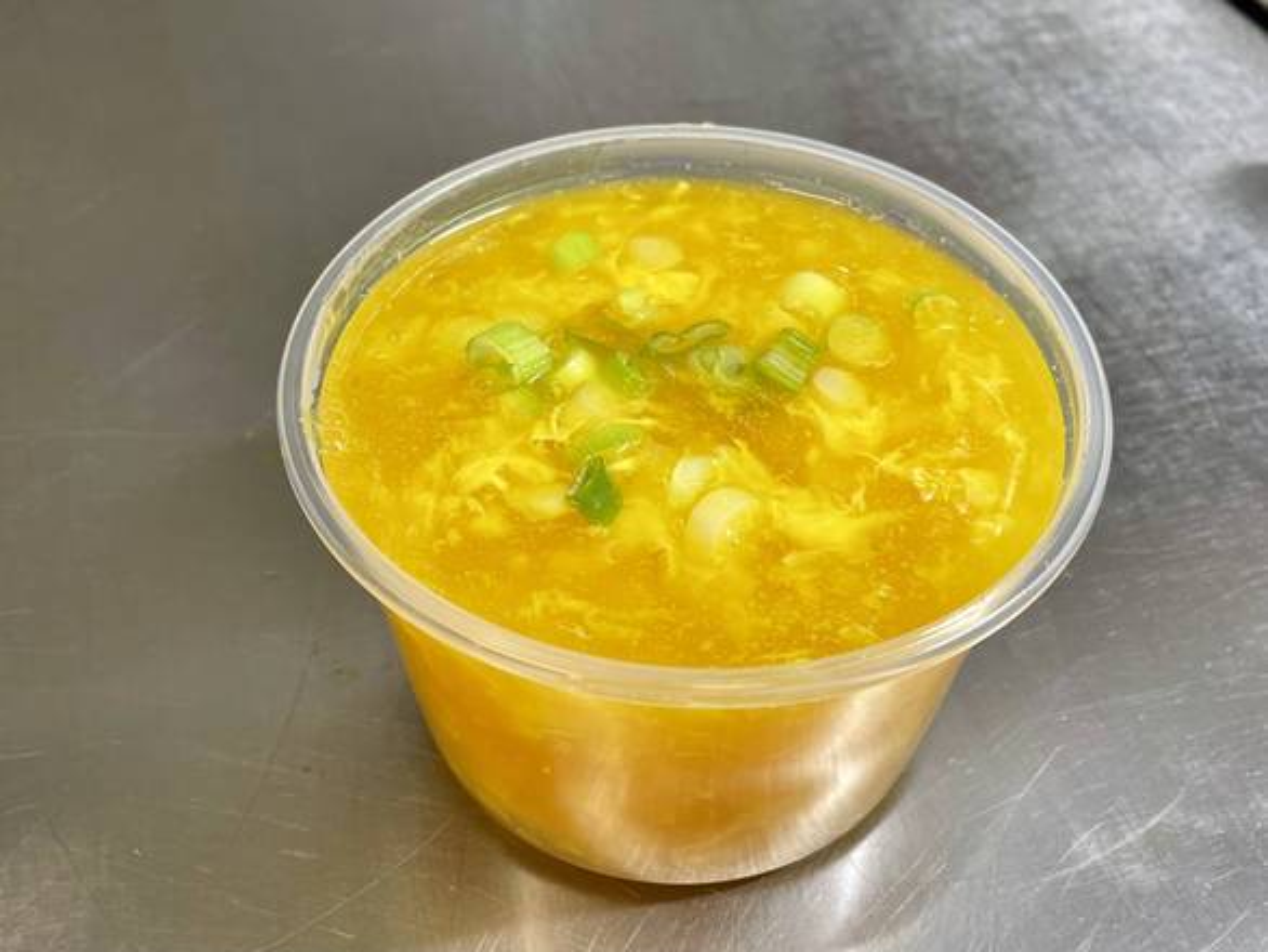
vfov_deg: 53.1
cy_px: 476
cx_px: 634
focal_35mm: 26
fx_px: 953
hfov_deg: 67.3
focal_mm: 4.2
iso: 80
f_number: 1.6
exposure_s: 1/60
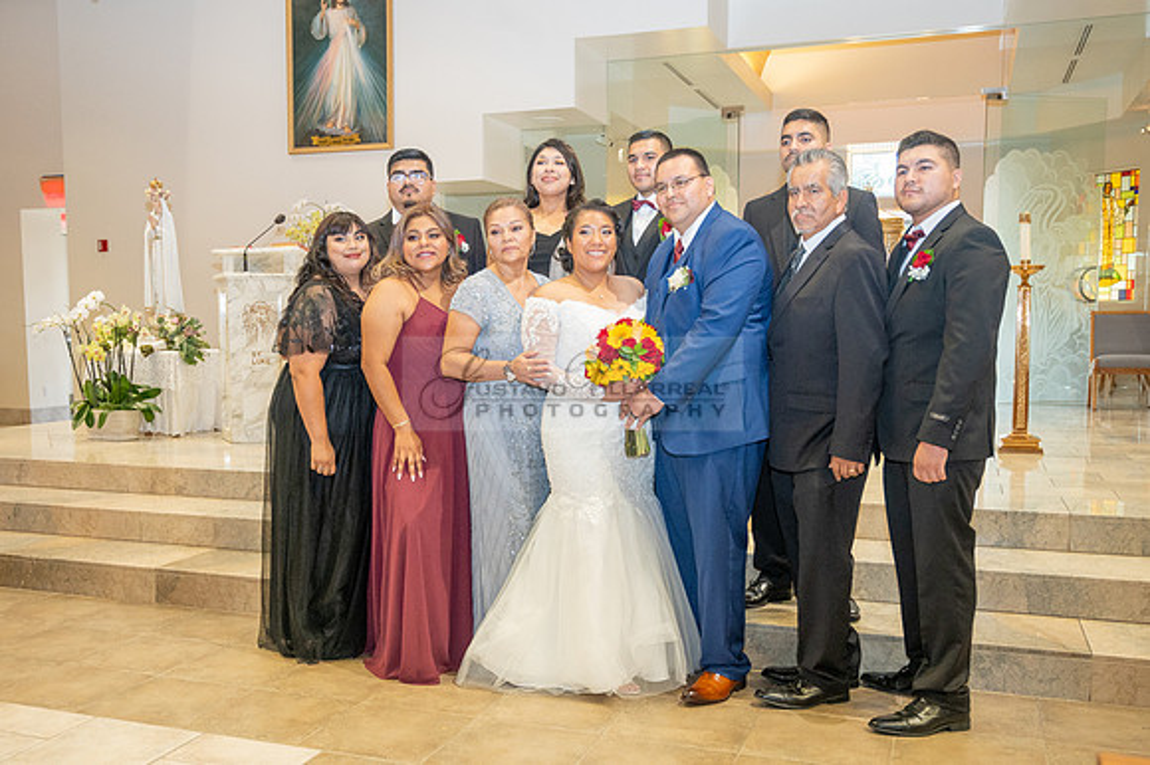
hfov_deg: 53.9
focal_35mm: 35
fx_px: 1131
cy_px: 424
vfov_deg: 37.4
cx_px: 529
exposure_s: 1/80
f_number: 4
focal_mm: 30
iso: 2500
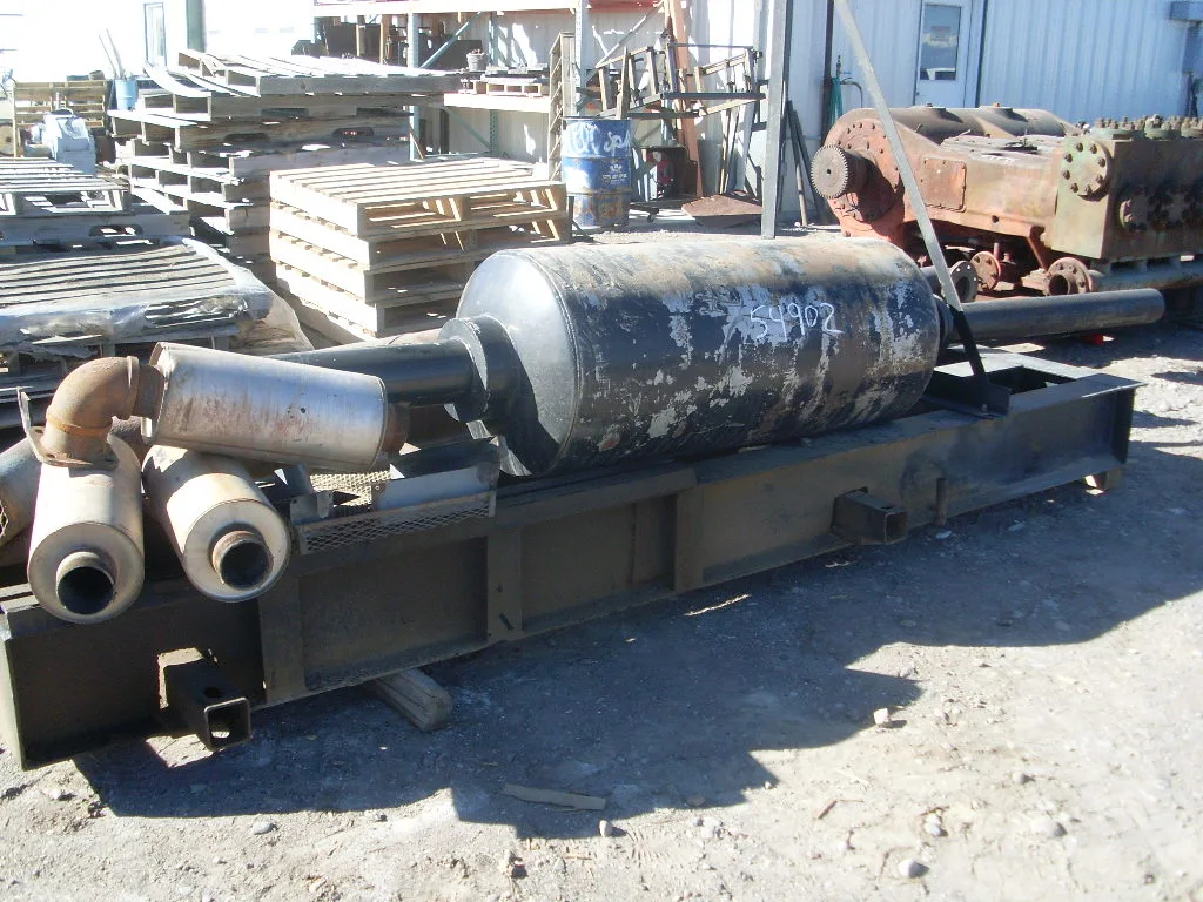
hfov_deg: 49.0
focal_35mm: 38
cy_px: 451
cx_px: 602
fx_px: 1321
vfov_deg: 37.7
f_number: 7.7
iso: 80
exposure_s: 1/90
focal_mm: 6.3
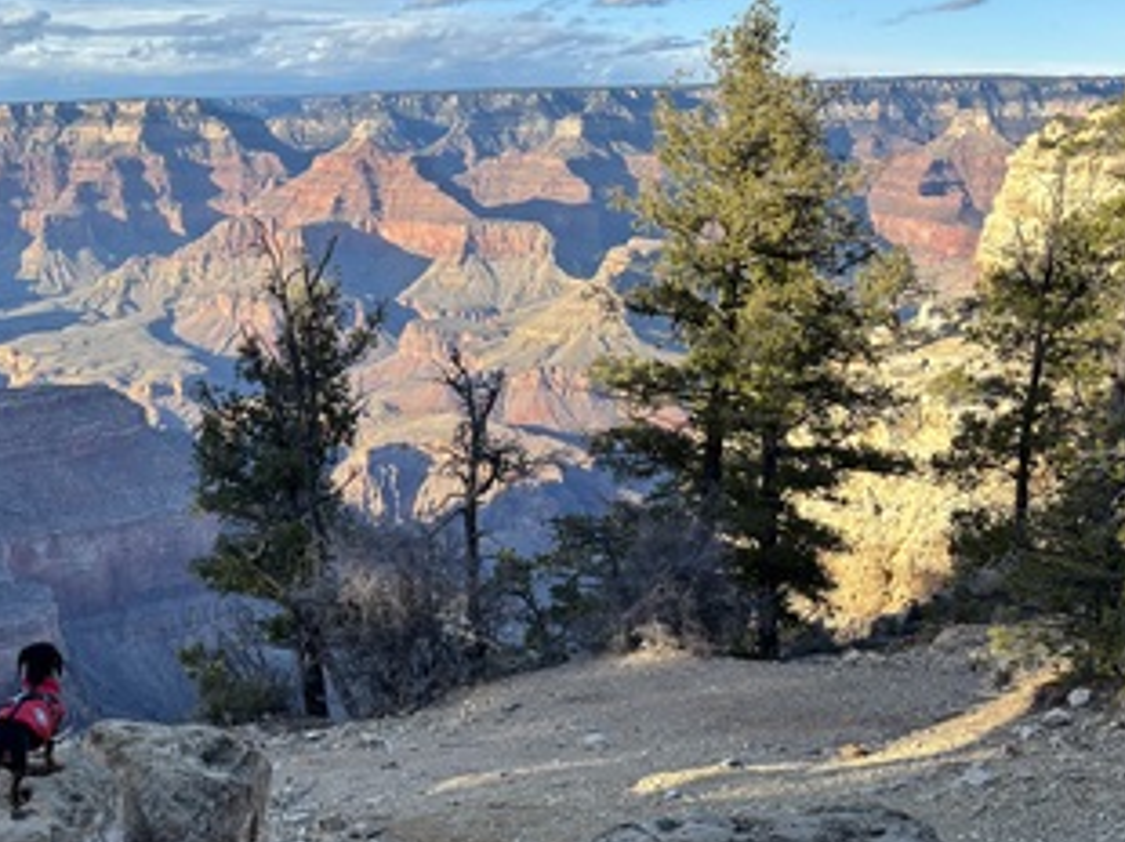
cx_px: 138
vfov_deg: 30.7
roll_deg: -0.2
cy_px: 541
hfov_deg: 38.1
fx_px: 1526
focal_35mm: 47
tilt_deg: -14.7
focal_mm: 5.96
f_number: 1.6
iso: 50
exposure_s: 1/1037
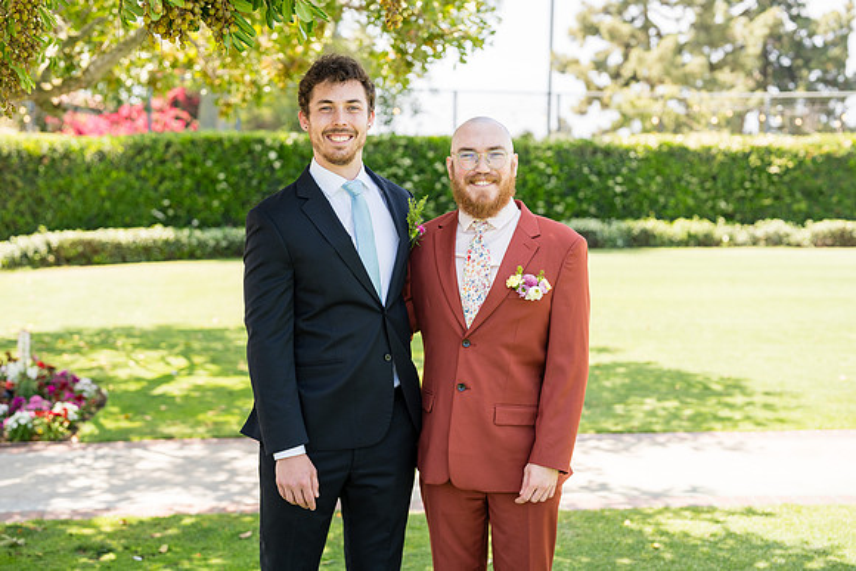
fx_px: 1213
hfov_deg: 38.9
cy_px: 285
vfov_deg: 26.5
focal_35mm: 51
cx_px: 428
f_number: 2.5
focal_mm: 50
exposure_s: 1/640
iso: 100
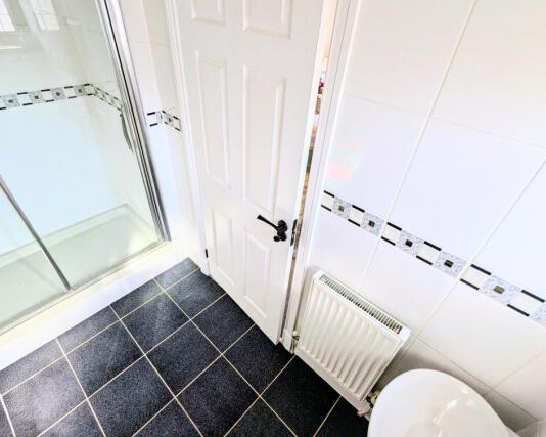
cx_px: 273
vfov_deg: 76.9
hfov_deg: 89.7
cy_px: 214
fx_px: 275
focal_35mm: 17
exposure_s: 1/155
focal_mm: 2.35
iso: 50
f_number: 2.2
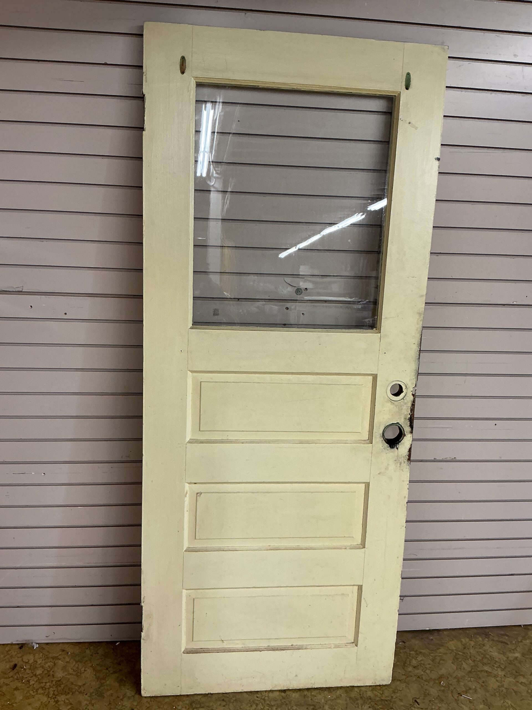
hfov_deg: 48.2
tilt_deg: -17.8
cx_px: 266
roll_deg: -2.4
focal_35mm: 29
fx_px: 594
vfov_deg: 61.7
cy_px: 355
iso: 80
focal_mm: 3
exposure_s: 1/60
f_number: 1.8
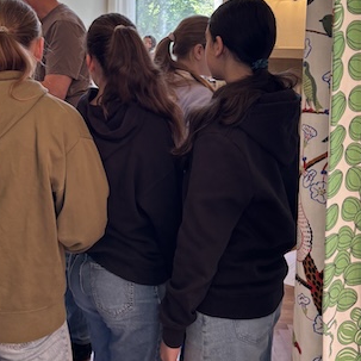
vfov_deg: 35.1
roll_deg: -1.8
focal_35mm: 47
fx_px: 555
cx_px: 145
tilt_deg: -4.8
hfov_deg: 35.9
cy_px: 82
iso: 80
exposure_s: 1/121
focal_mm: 5.96
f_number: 1.6
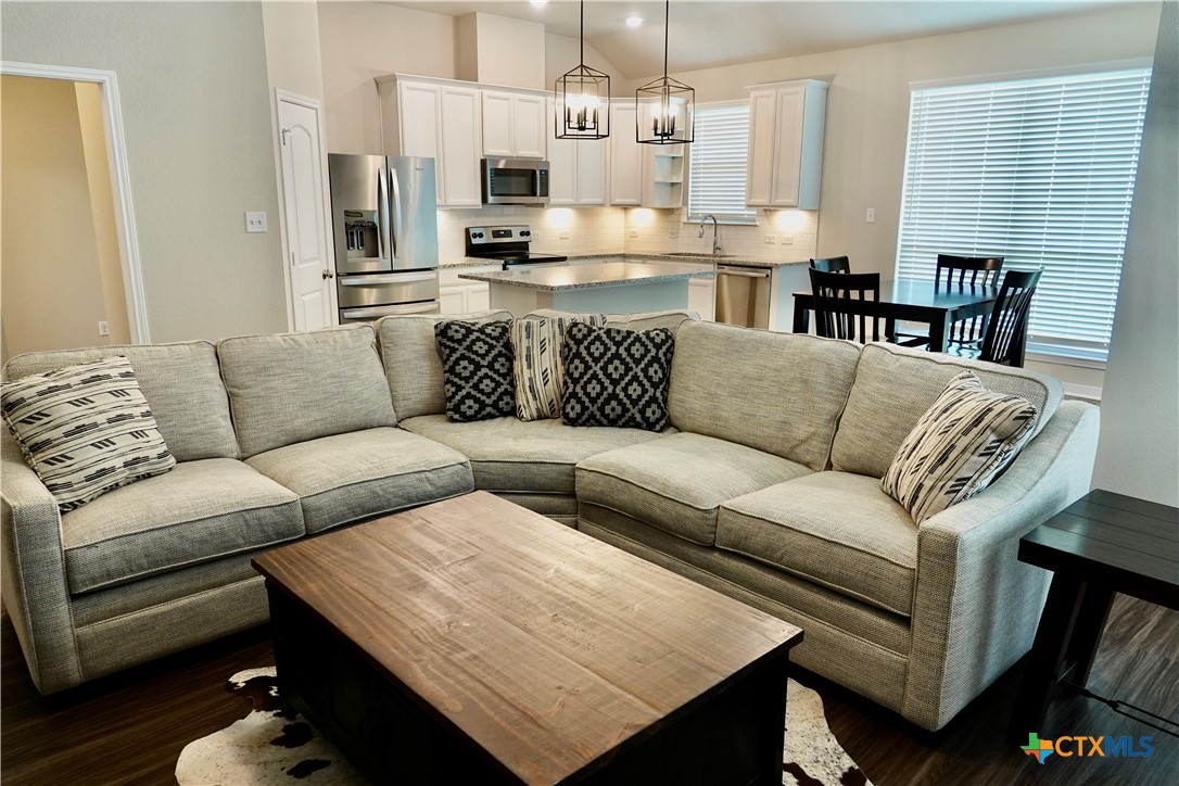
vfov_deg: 53.1
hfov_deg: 73.7
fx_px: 786
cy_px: 393
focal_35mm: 24
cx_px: 590
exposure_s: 1/30
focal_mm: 8.8
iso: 200
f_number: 2.4
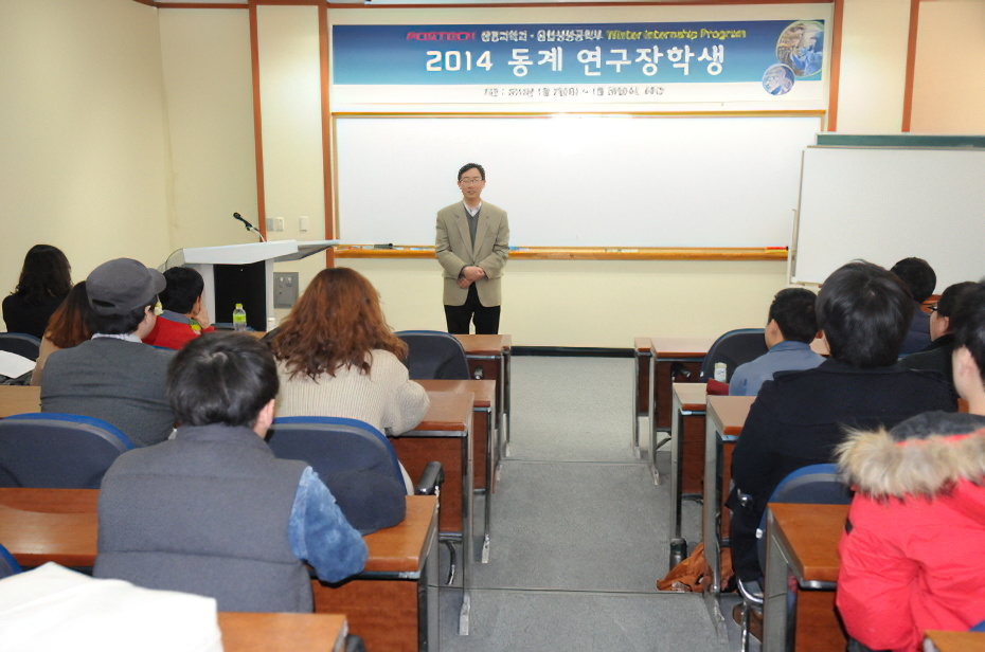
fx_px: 1065
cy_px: 326
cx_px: 492
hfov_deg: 49.6
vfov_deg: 34.1
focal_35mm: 39
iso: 2000
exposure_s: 1/160
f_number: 3.5
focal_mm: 26
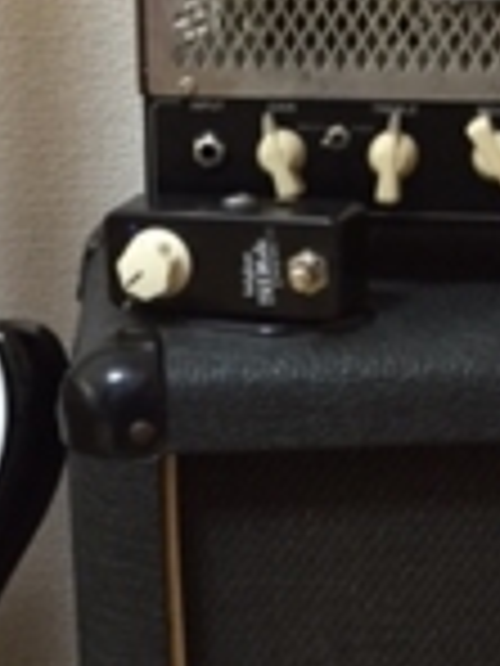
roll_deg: +0.4
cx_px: 221
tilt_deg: -22.0
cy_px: 477
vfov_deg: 22.1
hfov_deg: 16.8
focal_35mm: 88
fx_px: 1695
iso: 160
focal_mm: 4.15
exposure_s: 1/30
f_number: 2.2
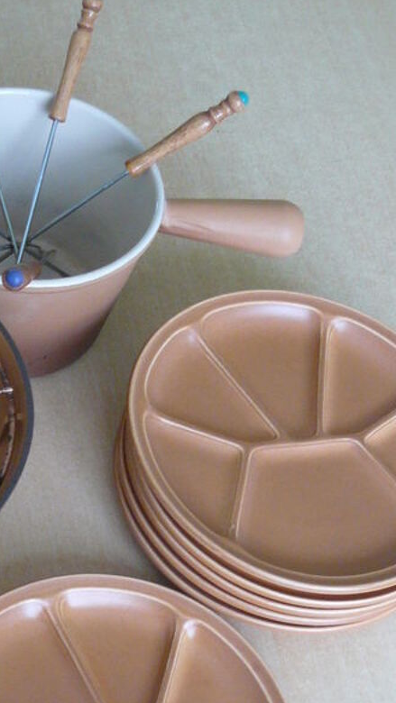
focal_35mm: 67
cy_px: 511
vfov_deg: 31.0
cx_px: 32
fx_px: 1250
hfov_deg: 17.7
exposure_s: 1/10
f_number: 2.8
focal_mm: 6
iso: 200
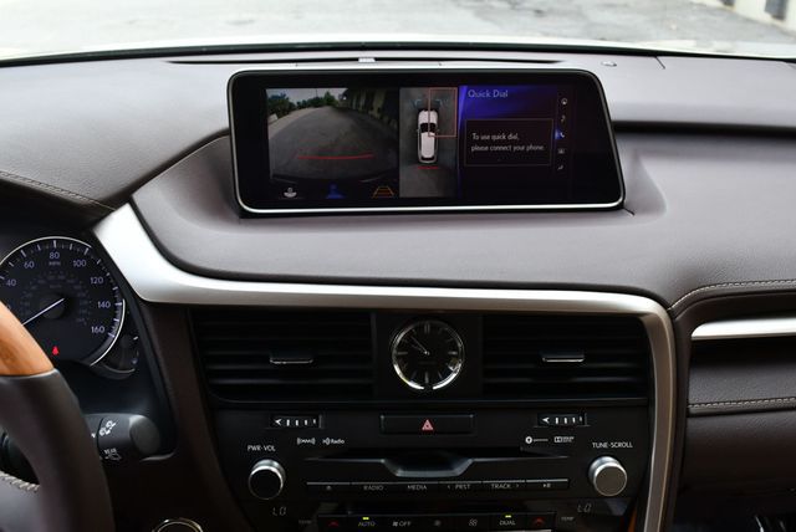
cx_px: 398
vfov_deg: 36.9
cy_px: 266
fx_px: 797
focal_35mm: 36
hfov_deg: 53.1
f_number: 5
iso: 400
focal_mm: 18
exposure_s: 1/250
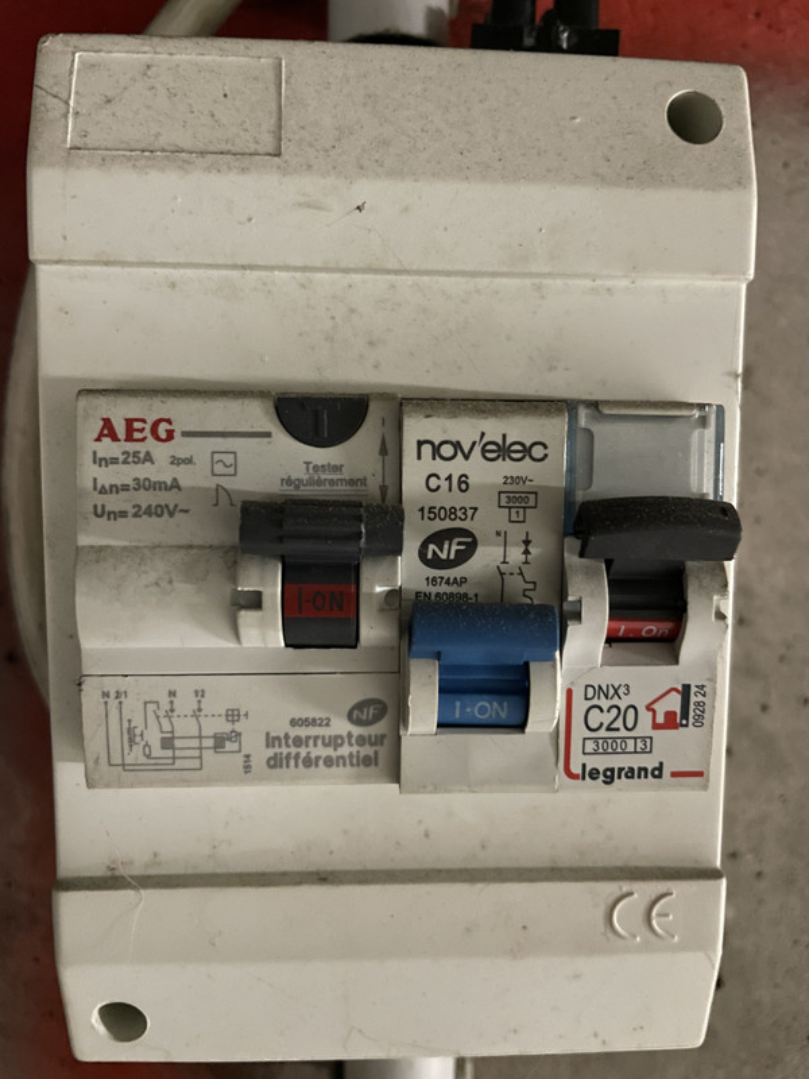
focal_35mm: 26
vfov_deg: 67.3
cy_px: 540
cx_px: 404
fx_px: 810
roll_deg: -0.3
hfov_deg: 53.1
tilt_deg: -4.0
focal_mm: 4.2
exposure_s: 1/10
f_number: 1.6
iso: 400
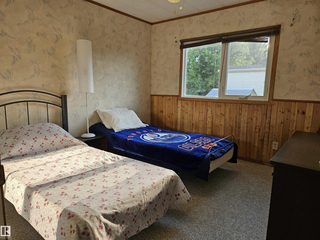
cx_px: 160
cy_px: 120
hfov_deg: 73.9
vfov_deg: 58.9
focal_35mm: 23
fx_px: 213
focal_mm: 5.4
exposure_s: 1/120
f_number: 1.8
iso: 32
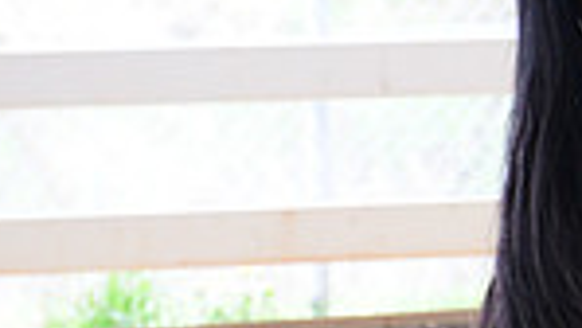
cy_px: -103
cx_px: 1102
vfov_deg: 1.5
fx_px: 12615
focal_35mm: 817
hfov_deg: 2.6
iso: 2500
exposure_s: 1/400
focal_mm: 200
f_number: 4.5
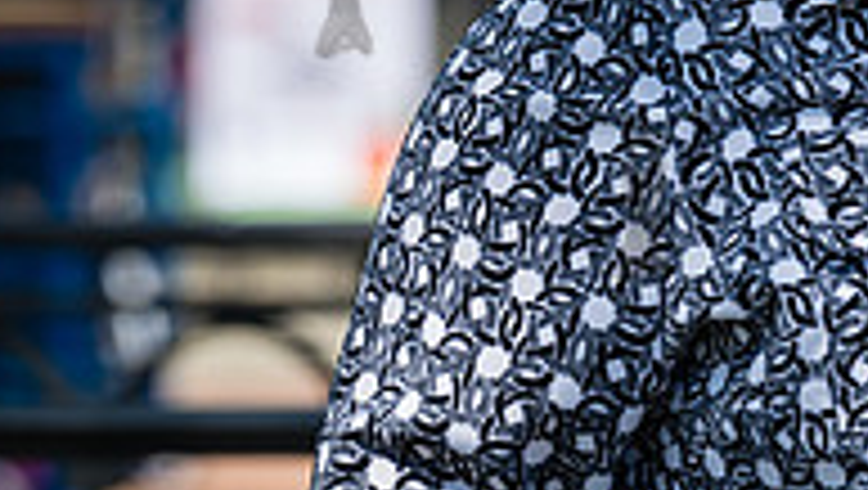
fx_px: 8939
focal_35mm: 388
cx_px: 1192
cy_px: -25
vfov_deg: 3.1
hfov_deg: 5.5
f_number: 4
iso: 100
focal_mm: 119
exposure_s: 1/500
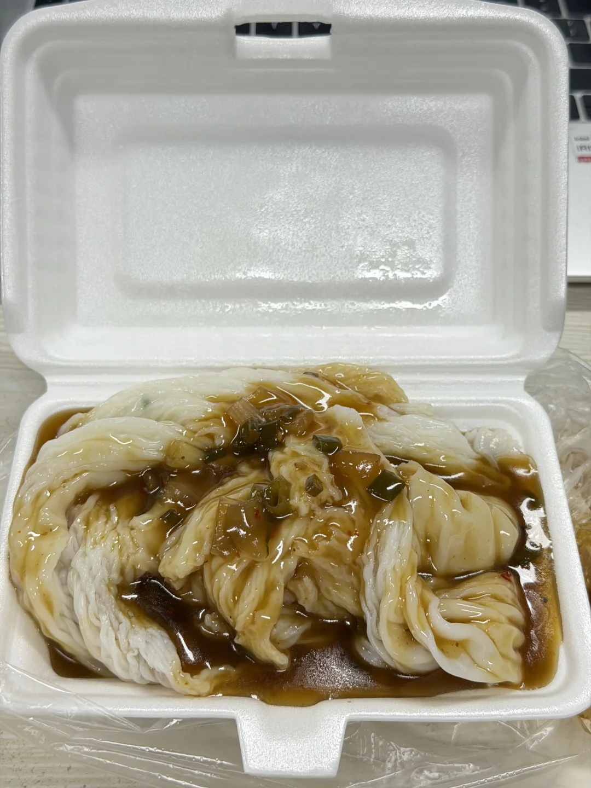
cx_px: 296
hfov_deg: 30.3
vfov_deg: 39.7
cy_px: 394
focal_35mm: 48
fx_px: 1093
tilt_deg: -50.3
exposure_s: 1/50
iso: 160
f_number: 1.78
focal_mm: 6.76
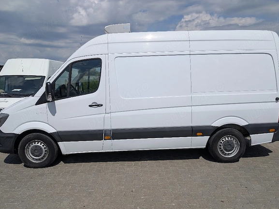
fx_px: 202
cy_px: 108
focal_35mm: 25
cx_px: 137
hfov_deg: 69.4
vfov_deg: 54.9
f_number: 1.68
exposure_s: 1/2500
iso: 23
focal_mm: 6.9
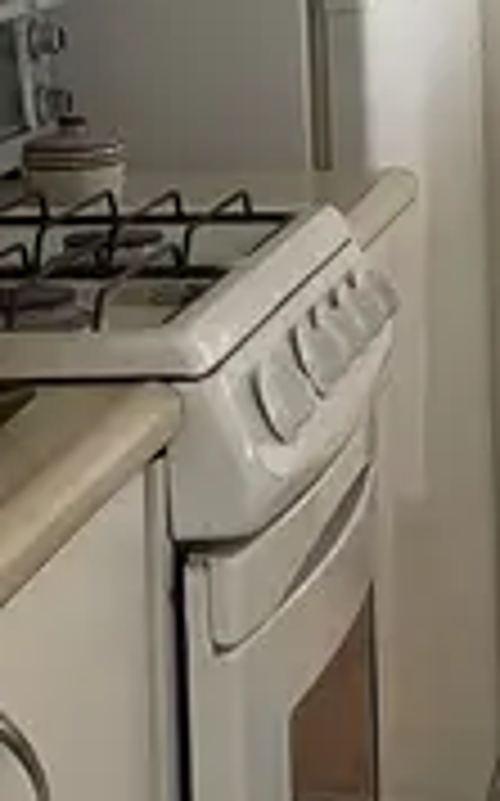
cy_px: -36
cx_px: 775
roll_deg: +1.4
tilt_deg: -3.6
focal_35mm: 124
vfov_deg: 16.4
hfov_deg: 10.2
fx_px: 2708
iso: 125
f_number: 1.6
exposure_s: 1/60
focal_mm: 4.2
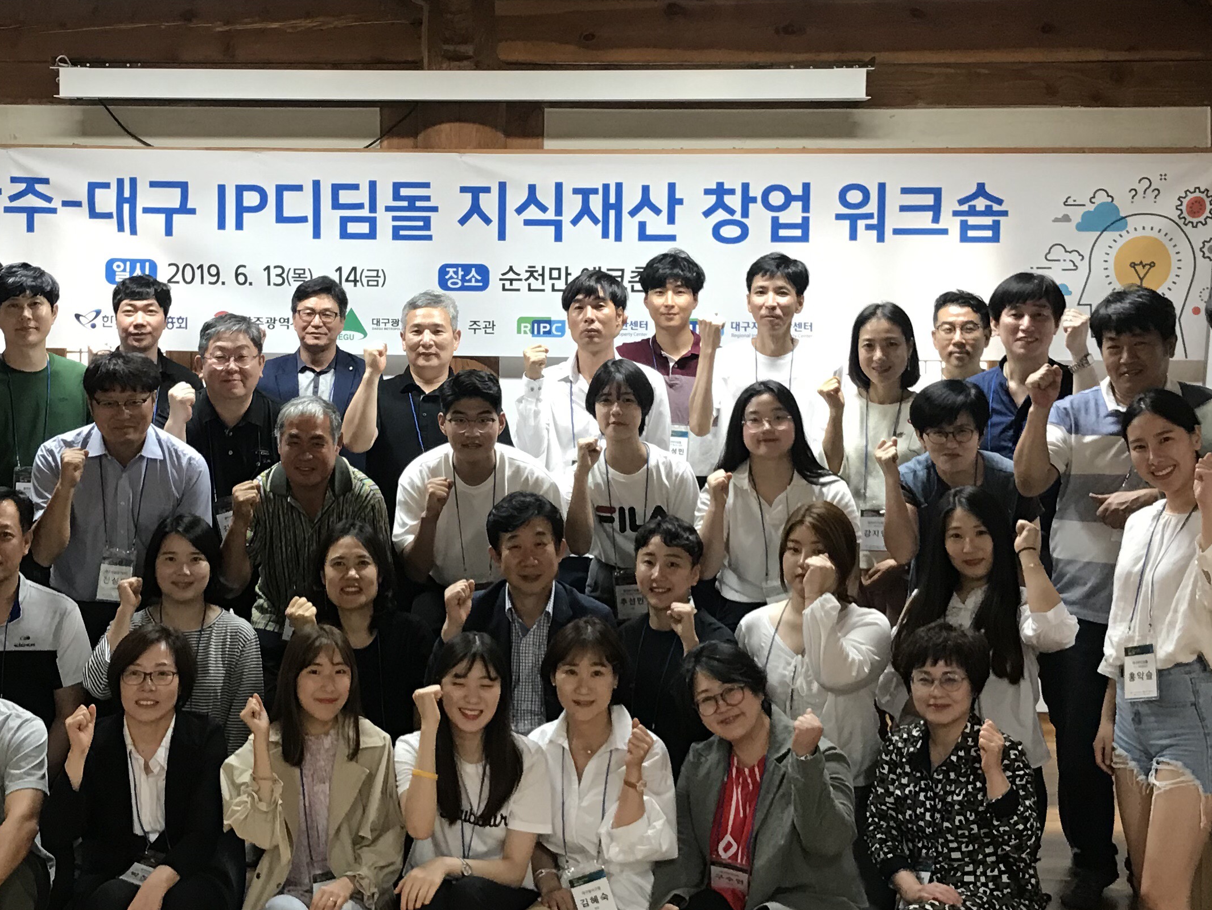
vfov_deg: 27.5
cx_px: 477
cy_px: 393
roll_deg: -0.1
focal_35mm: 53
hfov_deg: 36.0
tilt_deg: -1.8
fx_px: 1856
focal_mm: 3.99
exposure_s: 1/15
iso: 40
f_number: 1.8
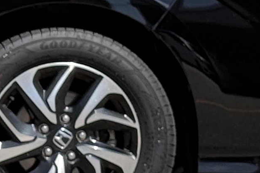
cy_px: -67
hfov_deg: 6.0
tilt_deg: +1.8
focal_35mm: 323
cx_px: -425
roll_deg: -0.9
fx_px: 2332
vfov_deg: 4.2
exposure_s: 1/2762
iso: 64
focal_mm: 6.76
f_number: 1.78
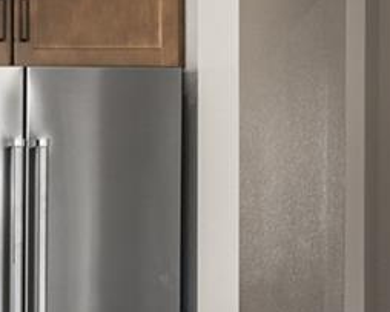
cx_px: -743
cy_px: 265
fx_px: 2215
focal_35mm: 192
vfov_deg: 8.0
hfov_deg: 8.5
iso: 200
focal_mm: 32.5
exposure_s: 1/6
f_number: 8
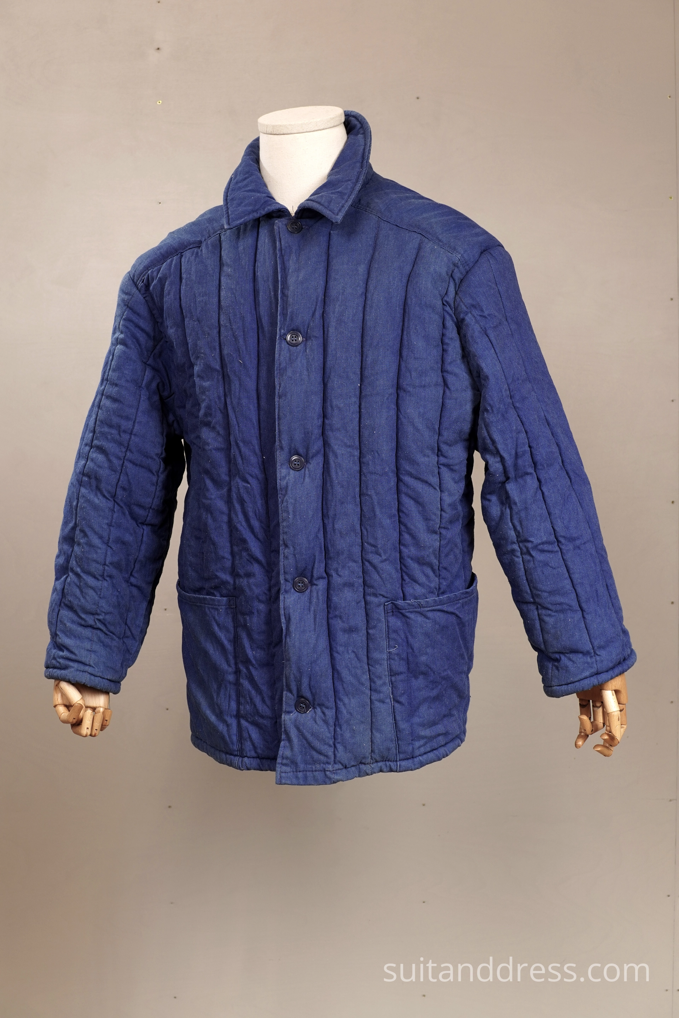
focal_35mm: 48
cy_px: 509
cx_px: 340
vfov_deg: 41.1
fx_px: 1358
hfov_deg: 28.1
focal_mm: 32
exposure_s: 1/25
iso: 250
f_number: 5.6
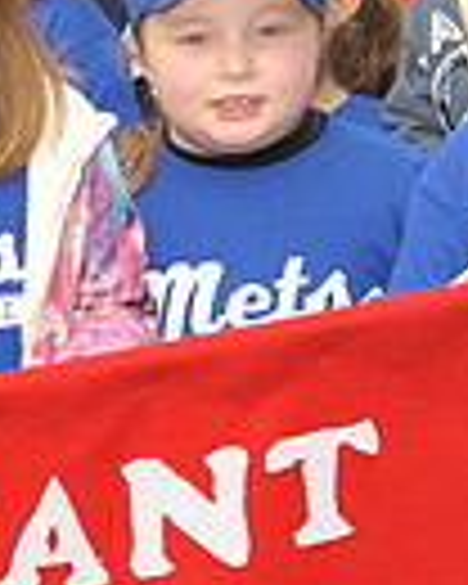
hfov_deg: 7.0
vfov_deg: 9.2
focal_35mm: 210
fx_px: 3636
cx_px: -644
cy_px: 531
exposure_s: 1/250
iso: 400
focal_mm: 50
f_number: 8
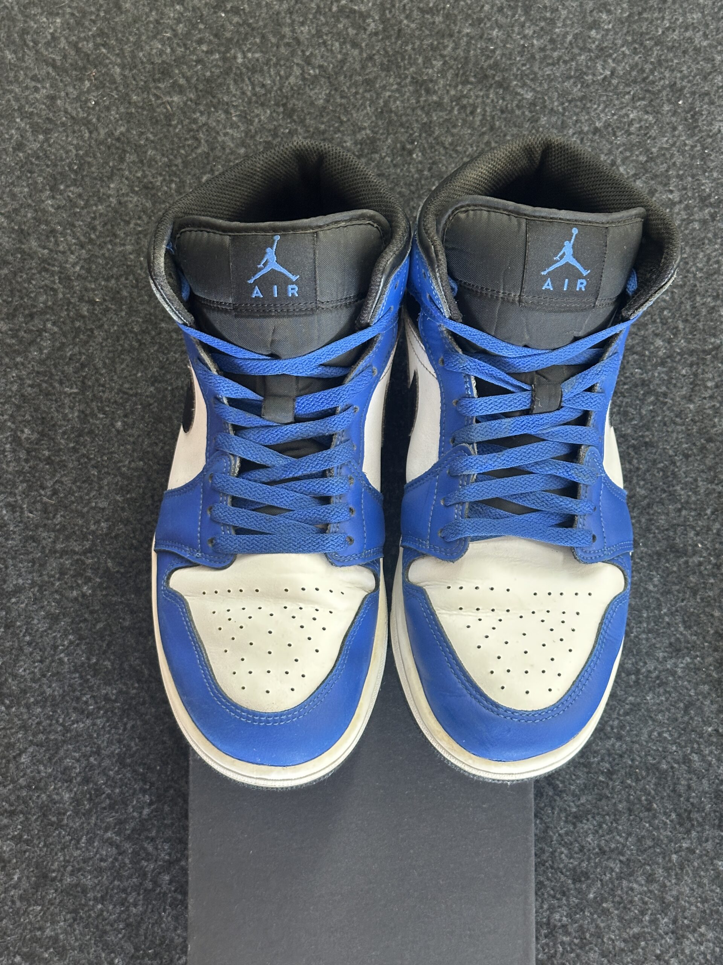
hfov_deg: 30.3
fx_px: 1337
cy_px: 482
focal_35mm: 48
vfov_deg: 39.7
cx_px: 362
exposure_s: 1/50
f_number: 1.78
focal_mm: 6.86
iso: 250
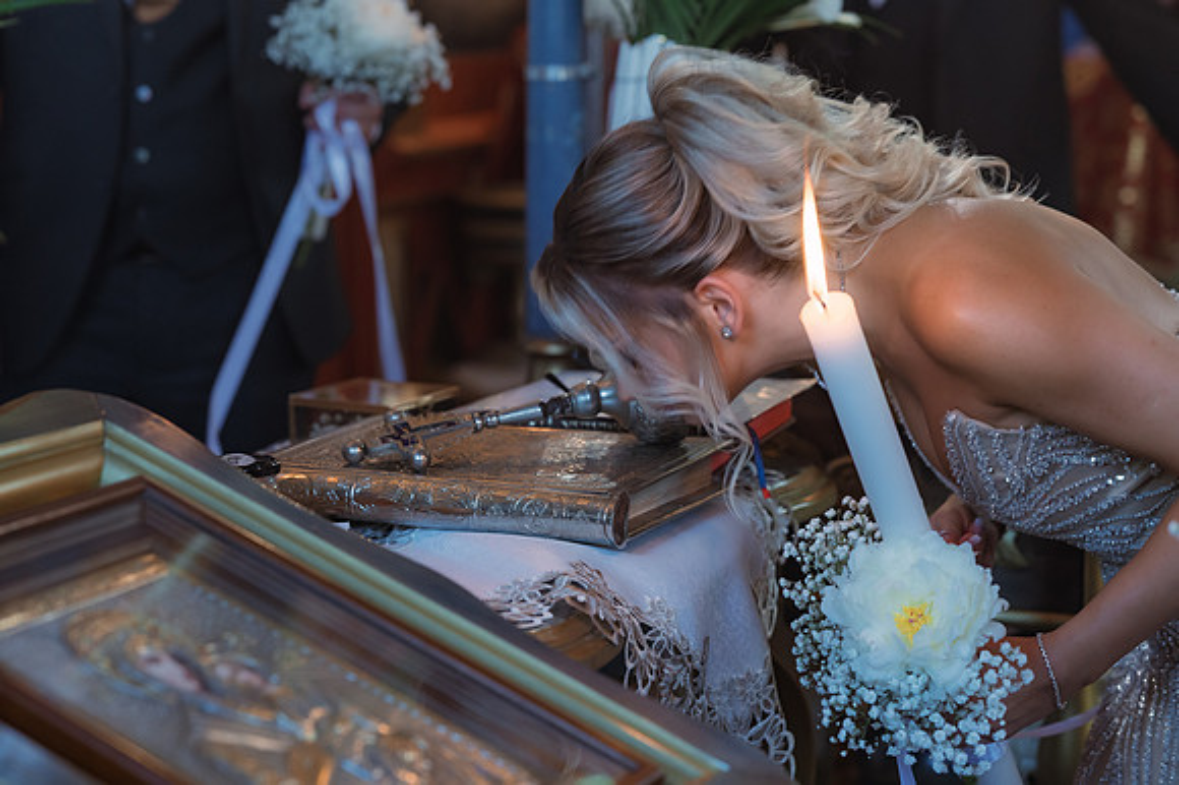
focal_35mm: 85
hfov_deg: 23.9
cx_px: 590
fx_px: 2782
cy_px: 392
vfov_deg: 16.1
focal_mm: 85
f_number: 3.2
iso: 1600
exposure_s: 1/200
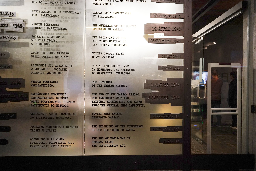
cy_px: 86
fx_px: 171
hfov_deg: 73.7
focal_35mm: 24
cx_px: 128
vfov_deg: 53.1
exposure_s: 1/80
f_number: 5
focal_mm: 24
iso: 3200
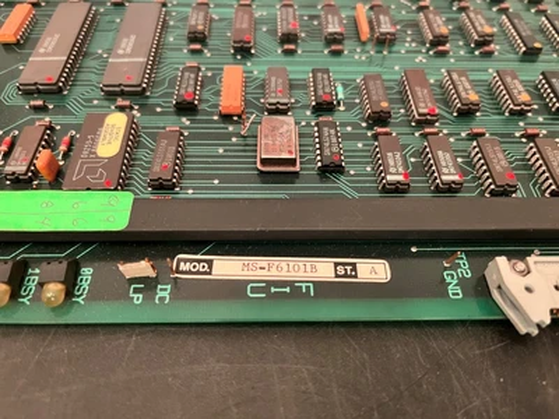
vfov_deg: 53.1
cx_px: 280
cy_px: 210
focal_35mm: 26
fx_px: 420
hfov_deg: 67.3
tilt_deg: -53.8
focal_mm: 5.1
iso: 500
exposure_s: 1/59
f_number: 1.6
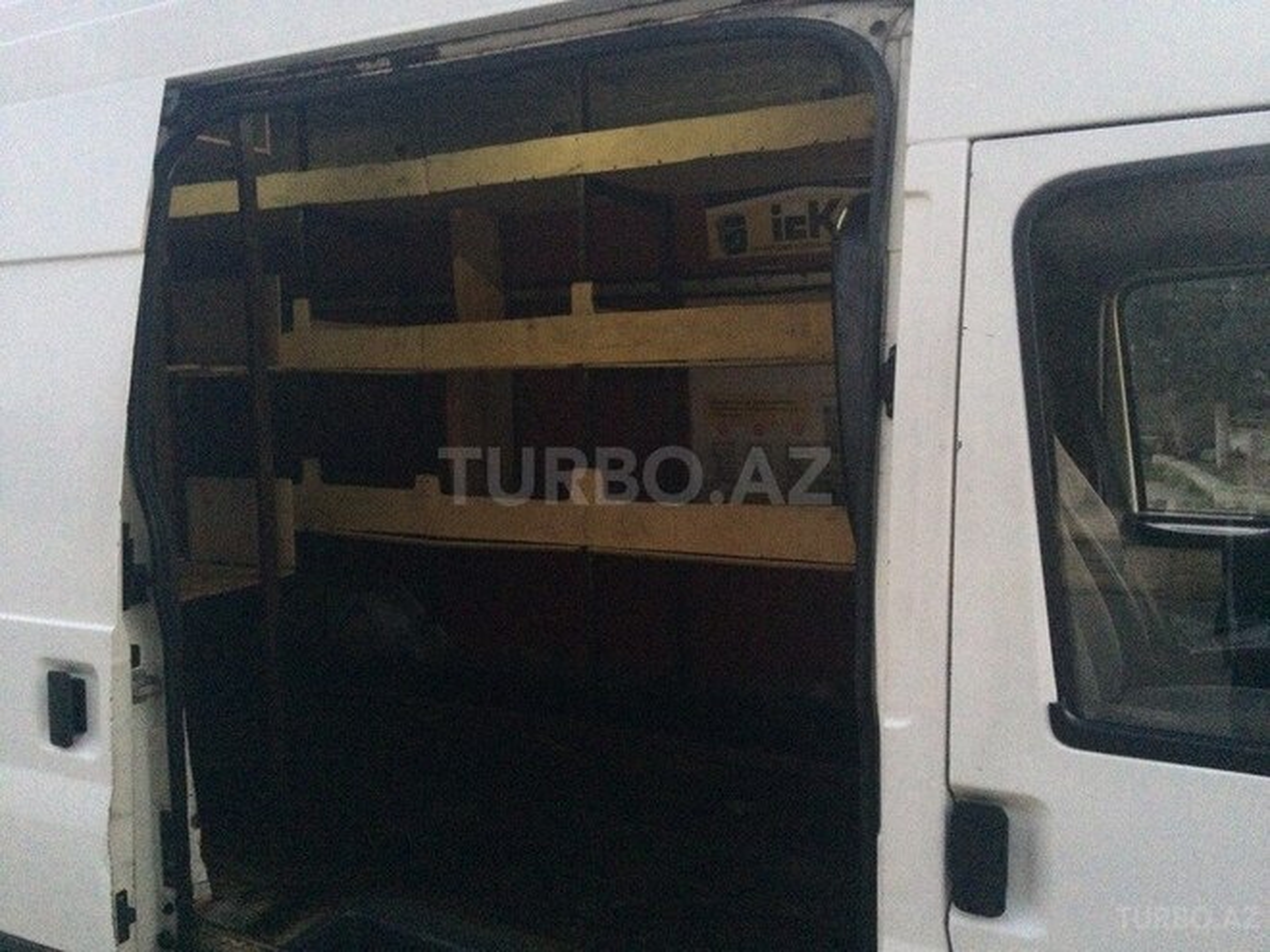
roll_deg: +1.4
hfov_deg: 61.7
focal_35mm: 29
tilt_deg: -5.3
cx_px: 635
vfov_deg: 48.2
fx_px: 1064
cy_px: 476
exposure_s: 1/17
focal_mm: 4.15
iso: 500
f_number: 2.2
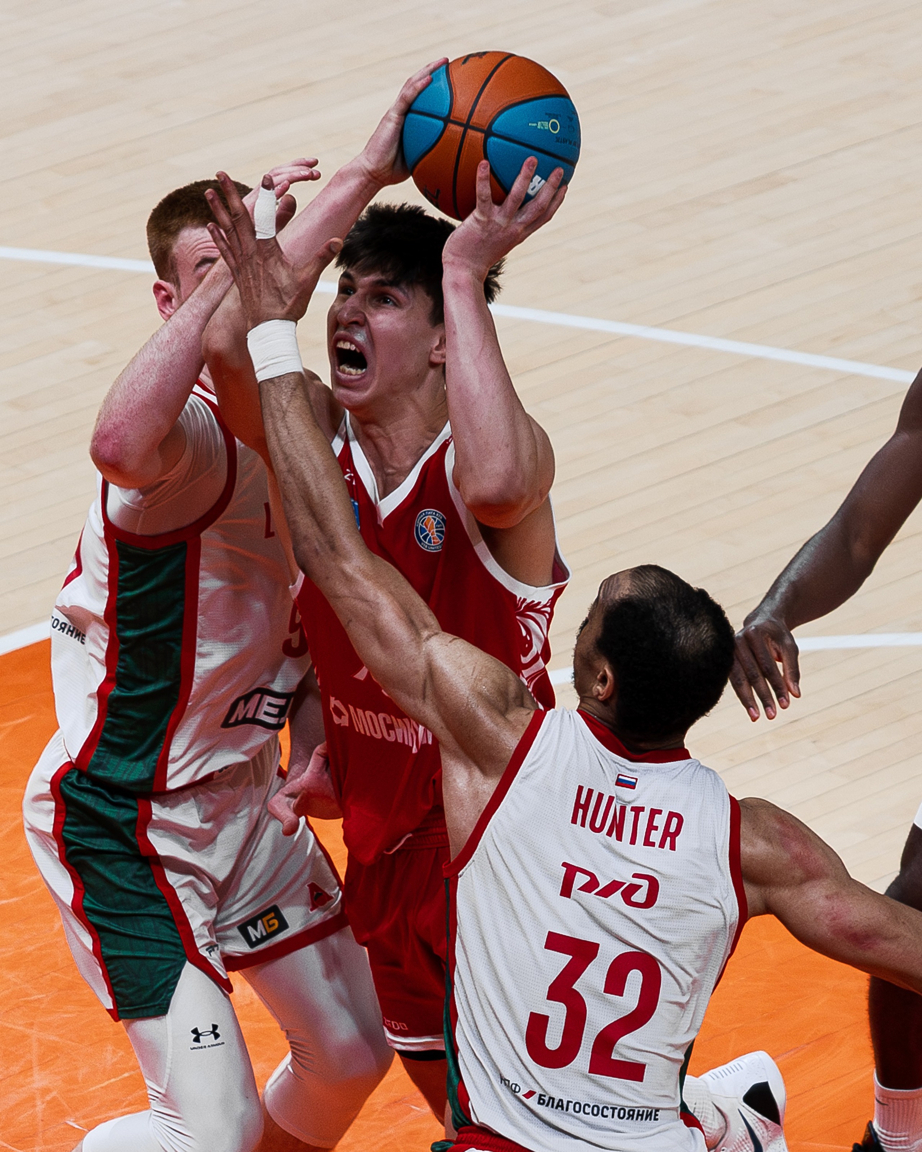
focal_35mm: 311
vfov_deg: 6.2
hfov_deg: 5.0
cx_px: 332
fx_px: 10601
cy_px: 674
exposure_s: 1/1250
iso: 1600
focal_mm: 110
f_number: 4
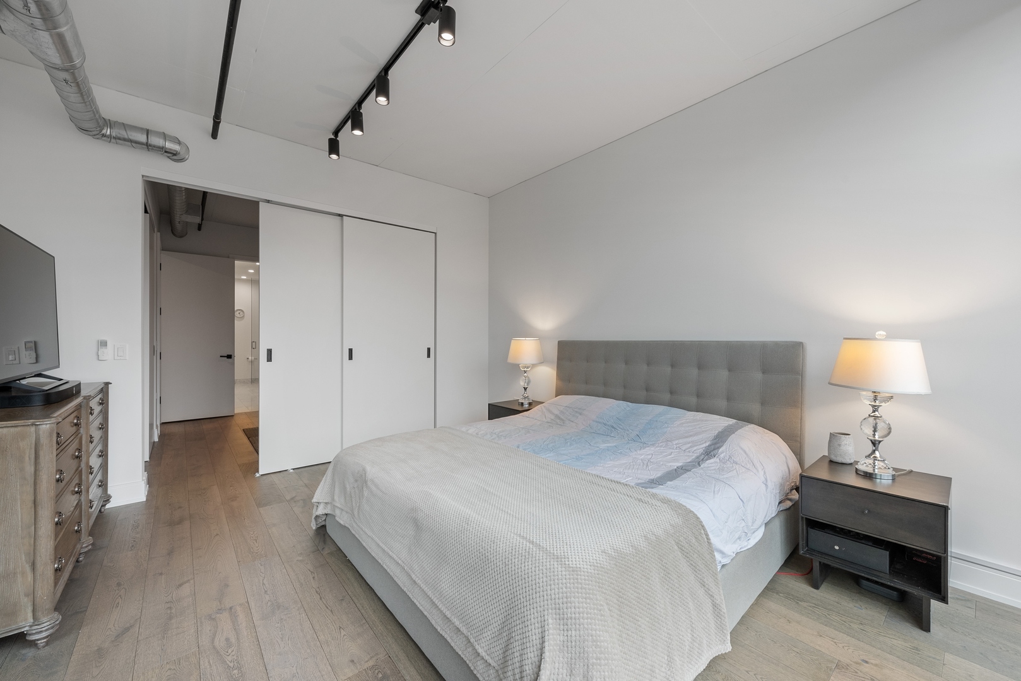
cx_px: 510
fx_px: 397
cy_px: 340
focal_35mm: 14
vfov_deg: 81.3
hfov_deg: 104.2
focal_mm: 14
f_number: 8
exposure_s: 1/8
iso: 320
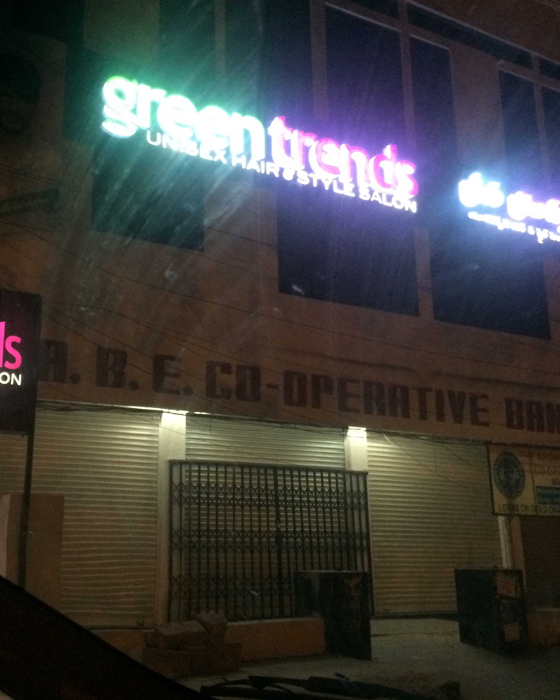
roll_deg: +0.5
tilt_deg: +14.5
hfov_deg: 38.8
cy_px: 348
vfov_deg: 47.9
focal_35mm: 38
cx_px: 202
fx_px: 787
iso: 320
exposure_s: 1/17
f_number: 2.2
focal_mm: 4.15
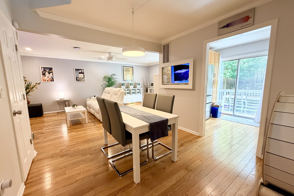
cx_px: 143
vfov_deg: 77.3
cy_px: 100
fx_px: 122
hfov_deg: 100.4
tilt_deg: -8.0
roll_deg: +0.8
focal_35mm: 15
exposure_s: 1/120
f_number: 2.2
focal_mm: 2.22
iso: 200
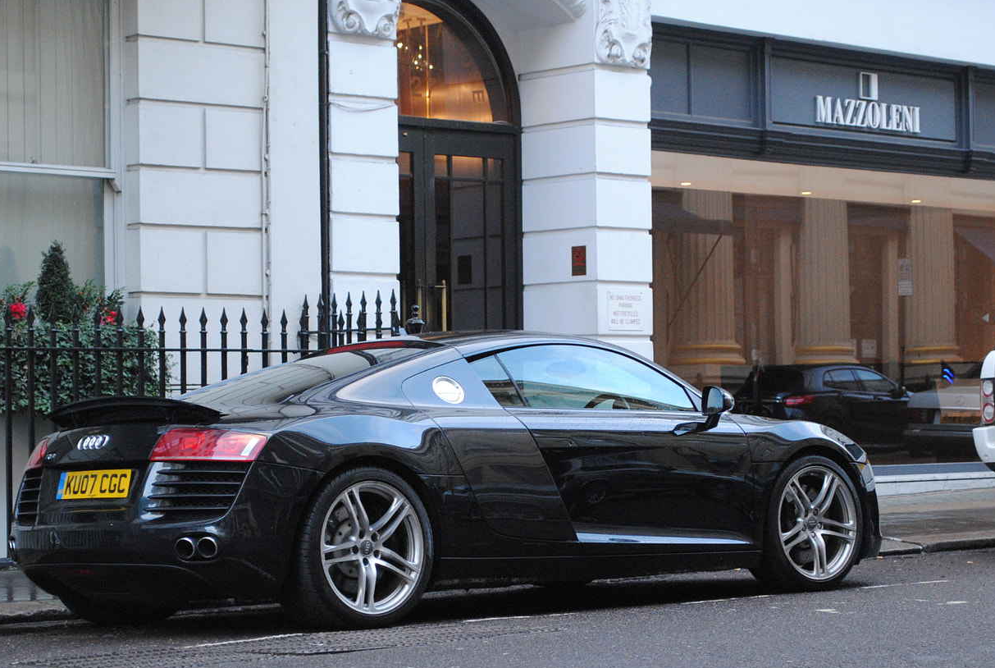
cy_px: 365
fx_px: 2520
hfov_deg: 22.3
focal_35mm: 91
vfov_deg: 15.1
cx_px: 454
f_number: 5.3
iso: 800
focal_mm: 46
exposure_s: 1/50
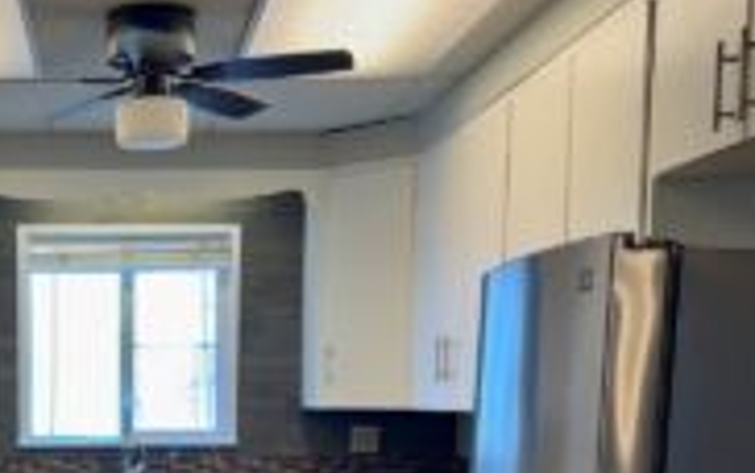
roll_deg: -0.3
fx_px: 1153
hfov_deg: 34.4
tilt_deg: -7.5
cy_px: 510
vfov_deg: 22.0
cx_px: 87
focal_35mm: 56
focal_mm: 6.76
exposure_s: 1/120
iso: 64
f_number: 1.78
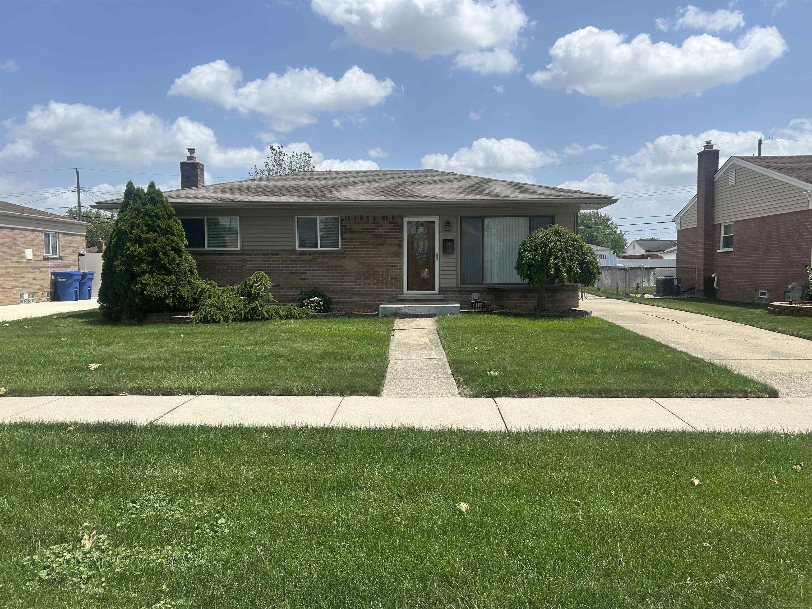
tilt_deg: -2.5
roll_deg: +0.4
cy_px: 304
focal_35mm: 26
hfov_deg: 67.3
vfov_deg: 53.1
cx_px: 406
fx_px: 610
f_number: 1.5
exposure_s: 1/5076
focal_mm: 5.7
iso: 50
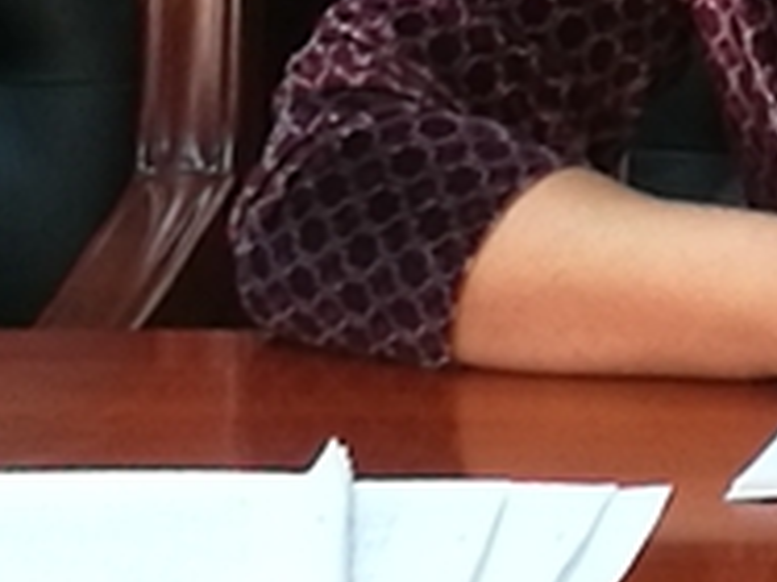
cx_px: 1267
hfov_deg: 5.5
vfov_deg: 4.2
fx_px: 7963
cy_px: -333
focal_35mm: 355
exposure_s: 1/33.3
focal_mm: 4.5
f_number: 2.2
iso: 320
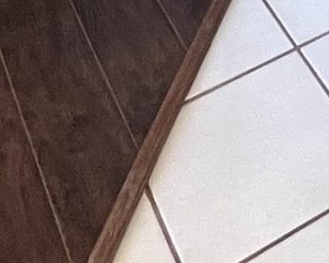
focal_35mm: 105
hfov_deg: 16.9
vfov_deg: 9.6
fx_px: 1021
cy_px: -619
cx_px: 469
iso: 200
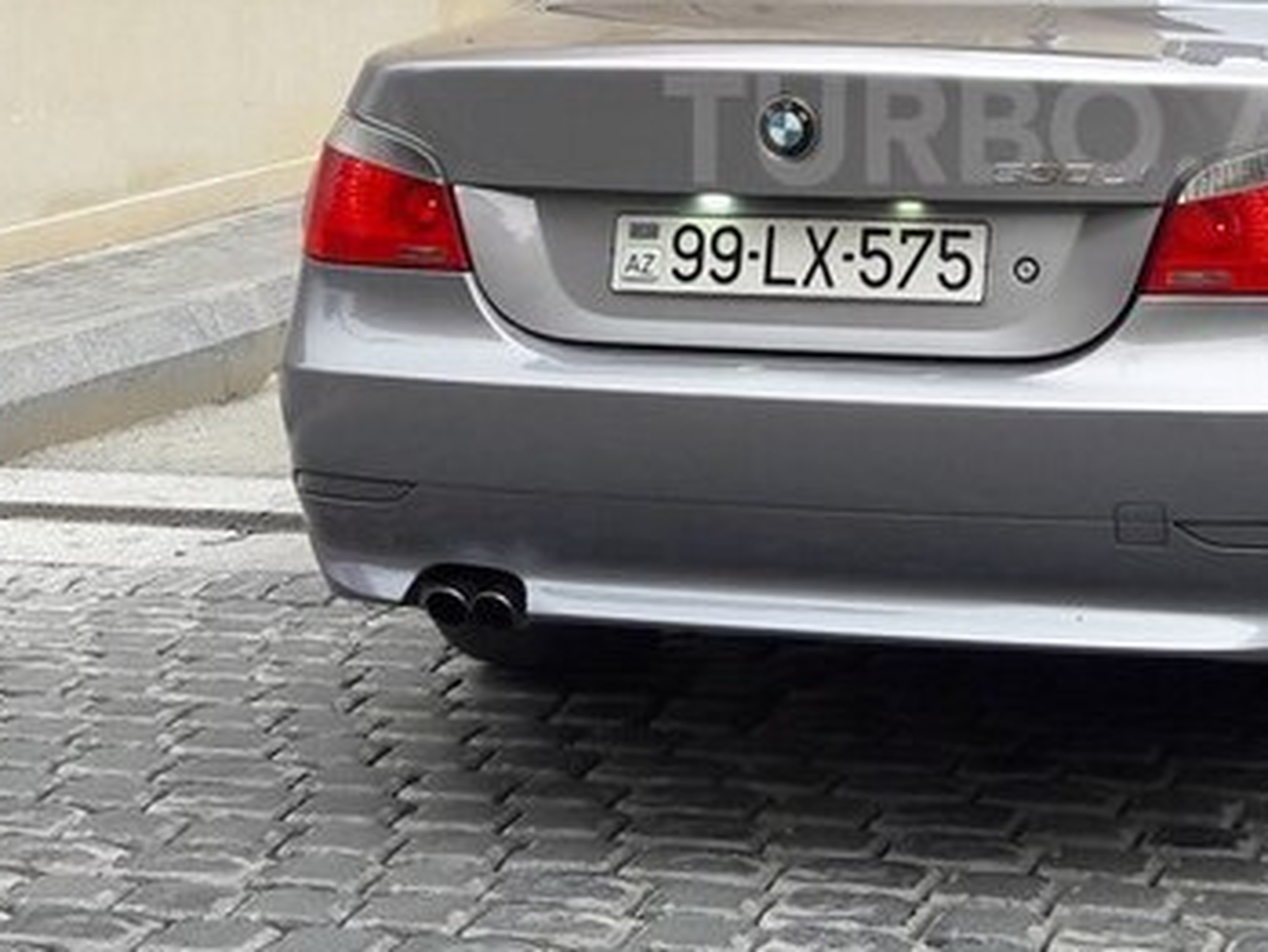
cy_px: 129
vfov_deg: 26.8
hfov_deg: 34.9
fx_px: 1942
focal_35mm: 53
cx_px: 1035
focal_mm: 3.7
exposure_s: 1/313
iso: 40
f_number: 1.9
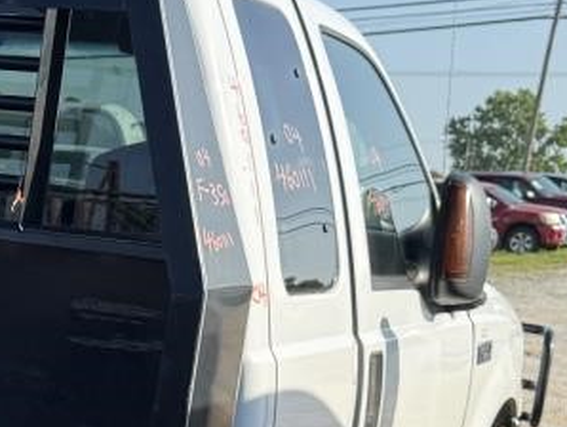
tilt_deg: -6.7
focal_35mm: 103
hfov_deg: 17.8
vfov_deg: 14.1
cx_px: -173
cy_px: 446
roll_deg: -3.1
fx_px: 1688
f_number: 1.78
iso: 80
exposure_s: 1/2053
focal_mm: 6.76
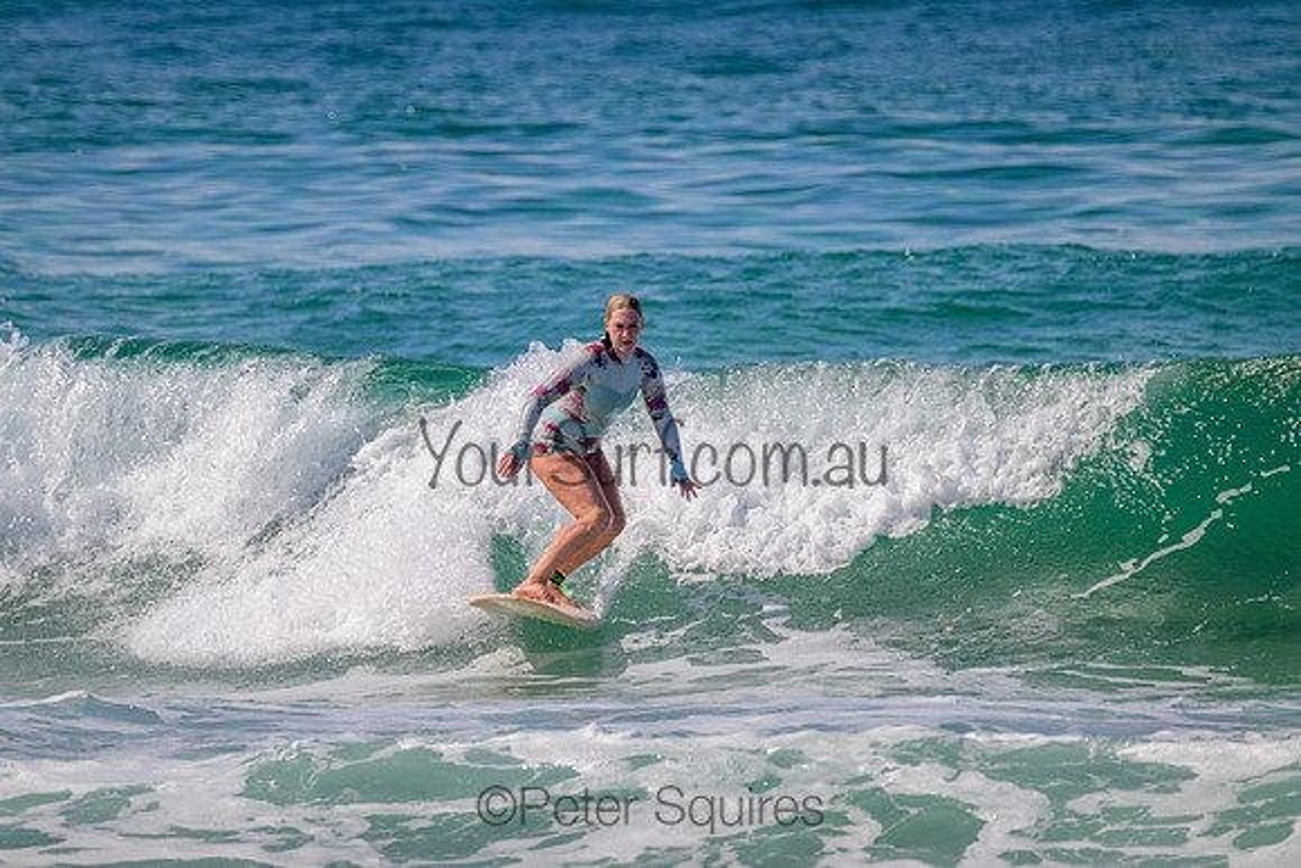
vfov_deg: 1.7
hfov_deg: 2.6
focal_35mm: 800
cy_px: 434
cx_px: 650
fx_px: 28917
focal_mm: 800
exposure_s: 1/2000
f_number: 11
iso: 1000
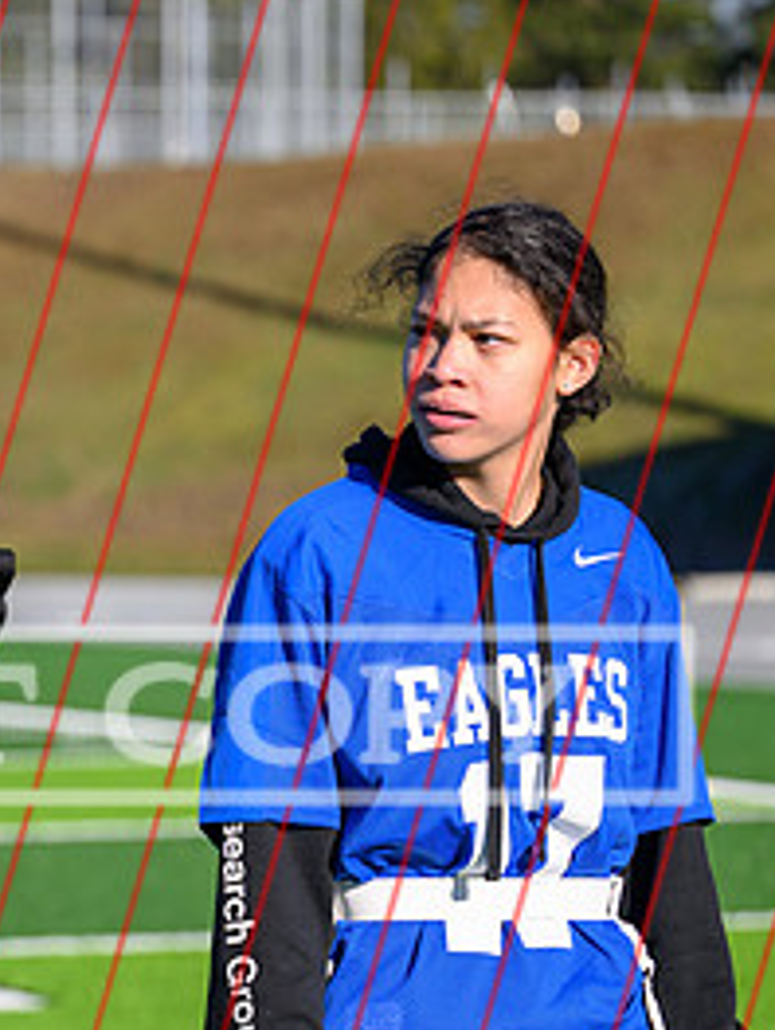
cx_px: -249
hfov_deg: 8.2
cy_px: 704
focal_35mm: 180
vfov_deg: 11.0
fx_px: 5360
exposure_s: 1/1000
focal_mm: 70
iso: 72
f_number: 2.8
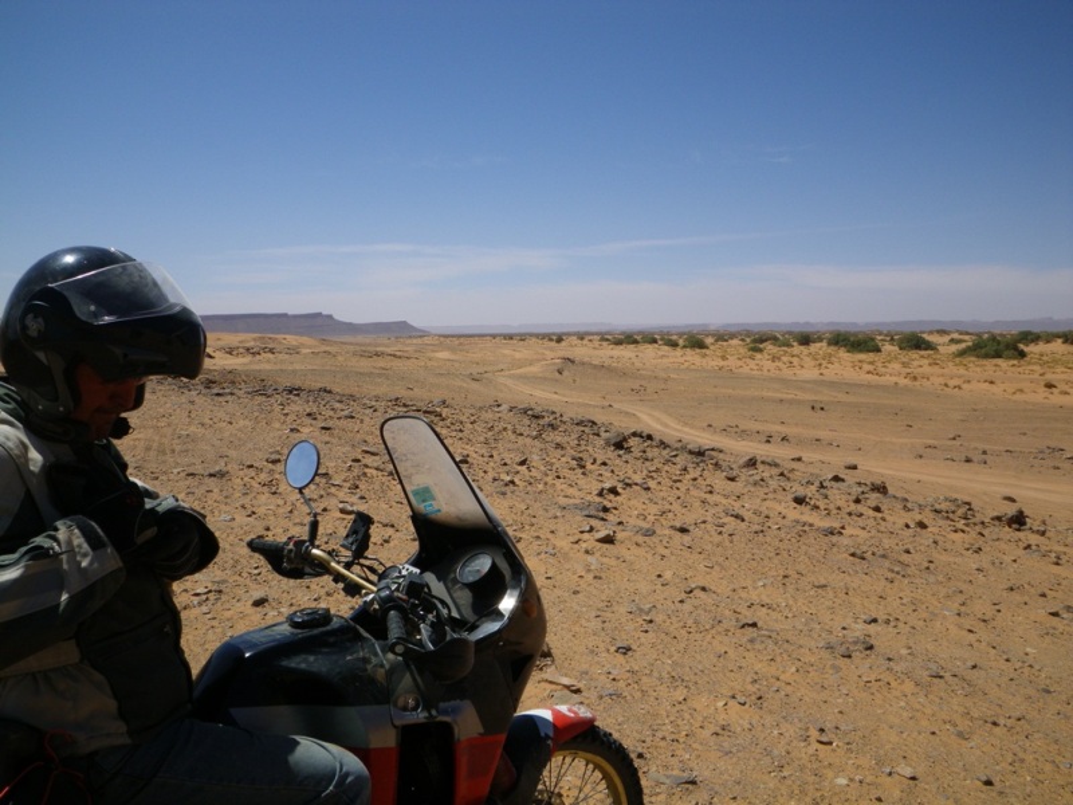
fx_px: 868
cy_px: 402
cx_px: 536
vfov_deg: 49.7
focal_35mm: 28
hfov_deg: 63.4
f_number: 4.2
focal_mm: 5
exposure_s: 1/1000
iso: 64
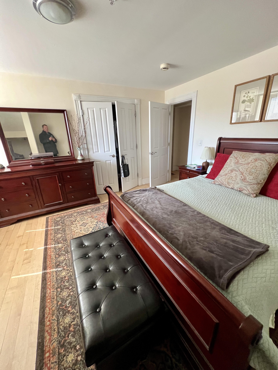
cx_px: 139
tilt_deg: -19.9
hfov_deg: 89.9
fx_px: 139
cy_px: 185
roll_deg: -0.6
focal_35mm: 13
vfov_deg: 106.2
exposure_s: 1/60
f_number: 1.8
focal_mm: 1.57
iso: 250
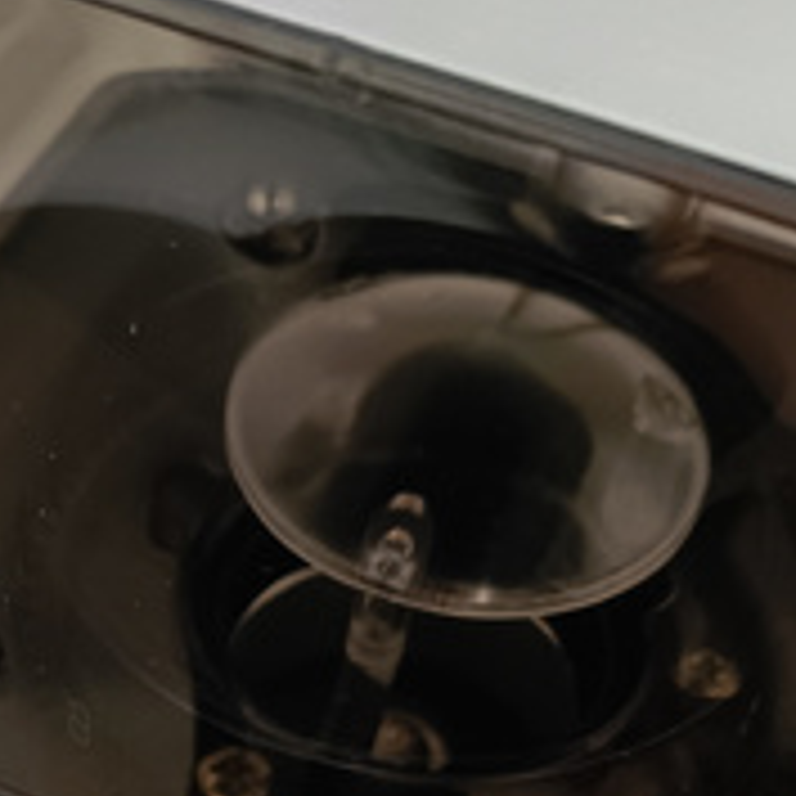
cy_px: 1169
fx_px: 2029
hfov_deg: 21.5
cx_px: 31
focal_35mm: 78
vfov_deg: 19.5
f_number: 1.8
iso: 143
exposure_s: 1/106
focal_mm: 4.81
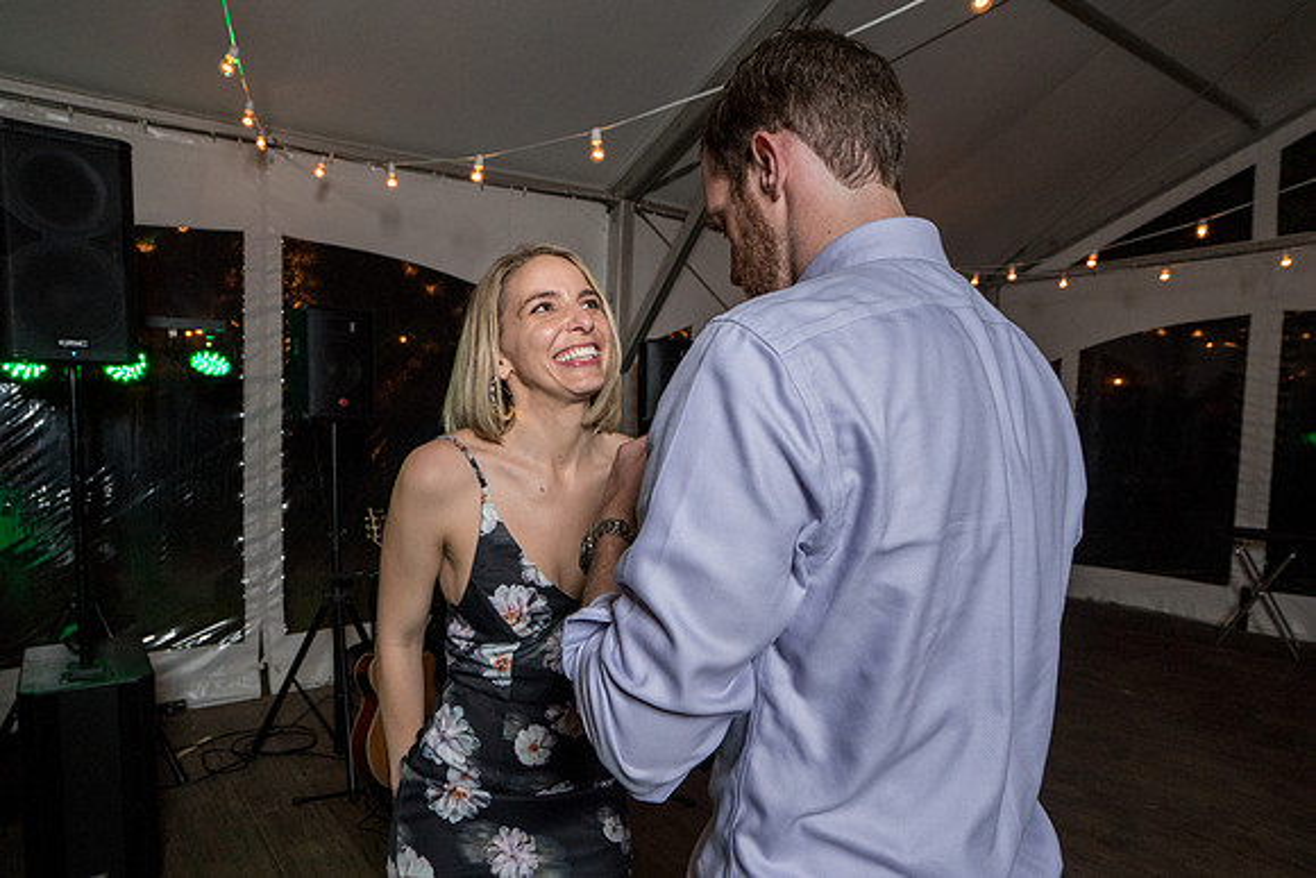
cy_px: 470
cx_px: 615
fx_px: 780
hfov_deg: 80.2
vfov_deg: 58.7
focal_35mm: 21
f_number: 5.6
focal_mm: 19
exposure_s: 1/200
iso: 2000
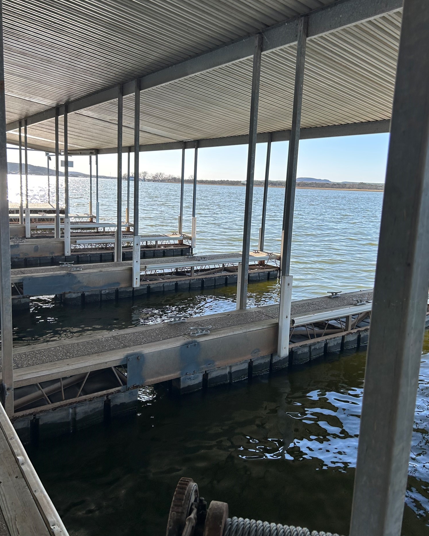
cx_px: 216
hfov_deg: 51.5
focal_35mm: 28
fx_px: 444
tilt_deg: -10.3
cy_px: 248
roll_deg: -3.9
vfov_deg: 62.1
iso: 50
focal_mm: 5.7
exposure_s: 1/1412
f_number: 1.5
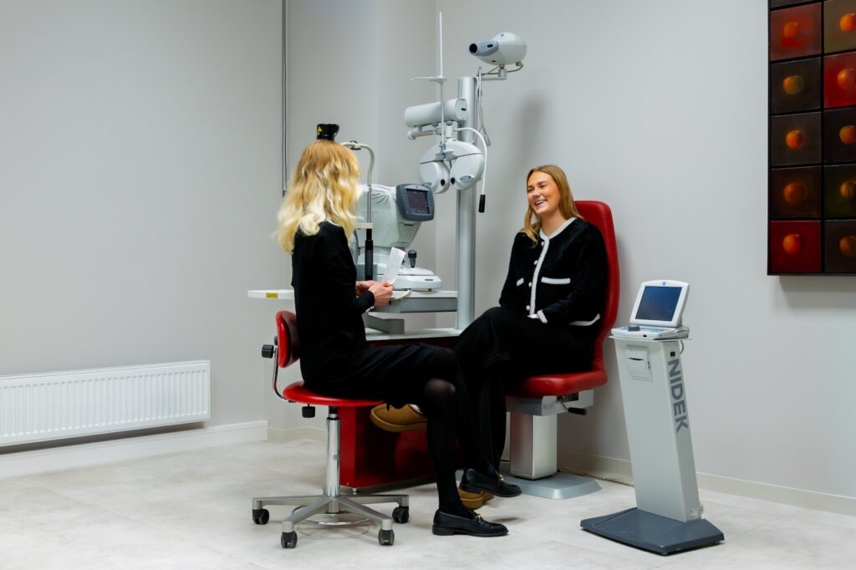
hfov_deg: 54.4
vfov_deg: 37.8
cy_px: 285
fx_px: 832
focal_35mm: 35
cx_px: 428
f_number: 5
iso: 1000
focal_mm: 35
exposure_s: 1/100
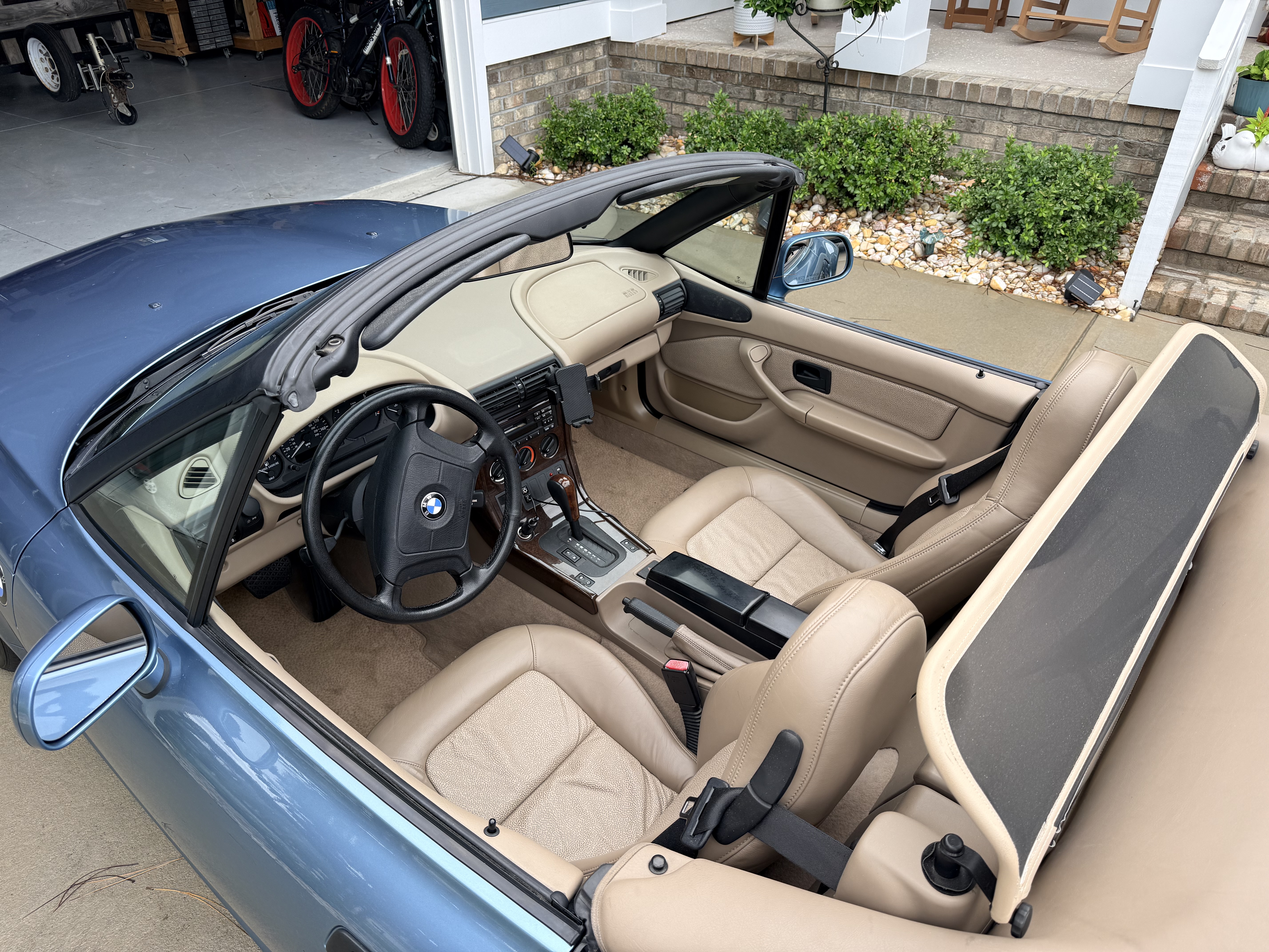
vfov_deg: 56.8
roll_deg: +0.4
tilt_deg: -35.1
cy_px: 476
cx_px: 634
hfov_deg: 71.6
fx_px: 880
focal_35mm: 24
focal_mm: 6.76
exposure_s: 1/822
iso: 80
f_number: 1.78
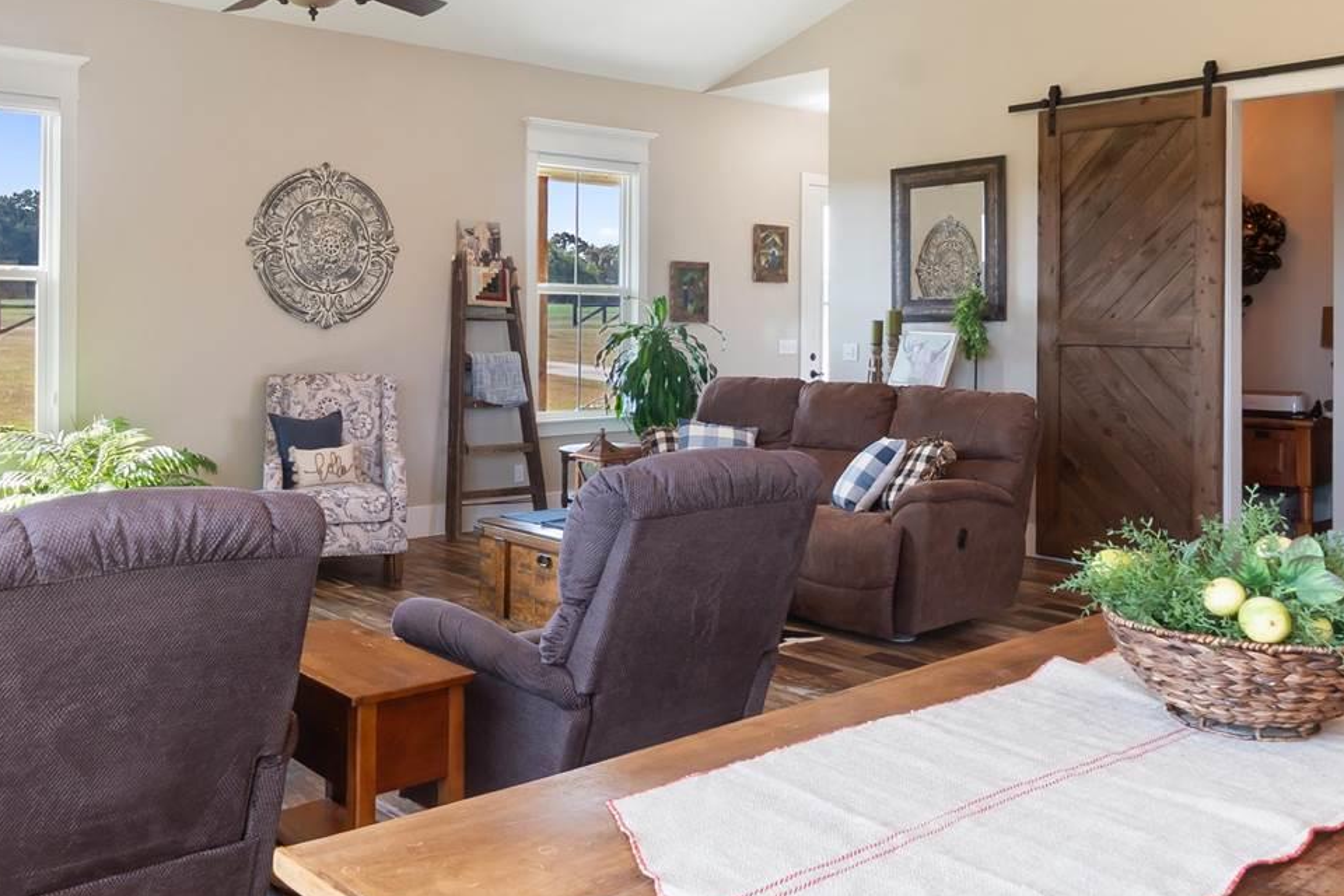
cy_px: 388
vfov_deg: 41.0
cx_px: 630
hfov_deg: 58.7
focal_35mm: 32
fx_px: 1195
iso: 400
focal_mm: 10
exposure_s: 1/13
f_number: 10
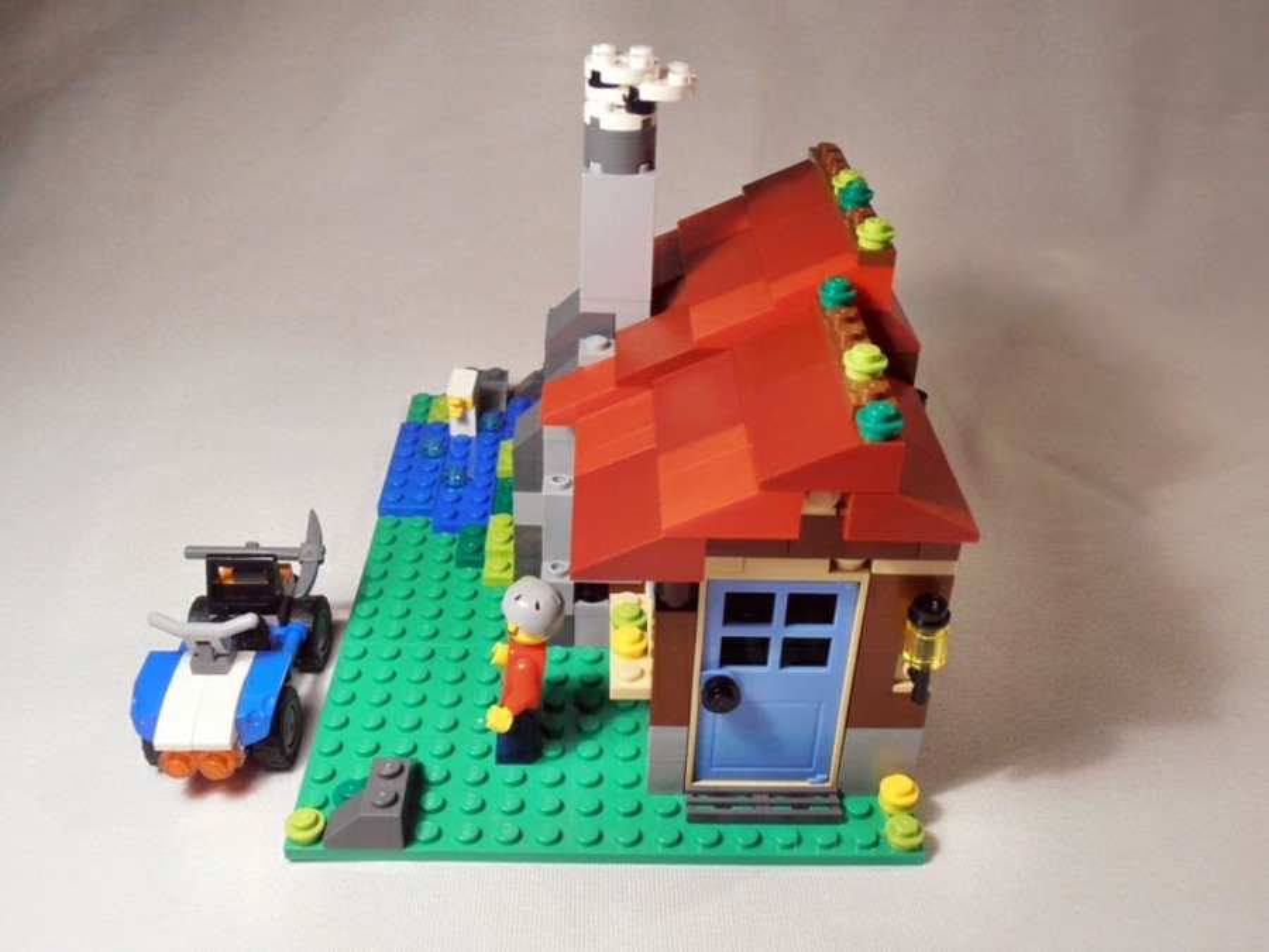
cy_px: 476
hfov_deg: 50.1
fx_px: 1356
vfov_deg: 38.7
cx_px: 634
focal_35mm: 37
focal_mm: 6.61
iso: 125
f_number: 3.9
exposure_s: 1/30
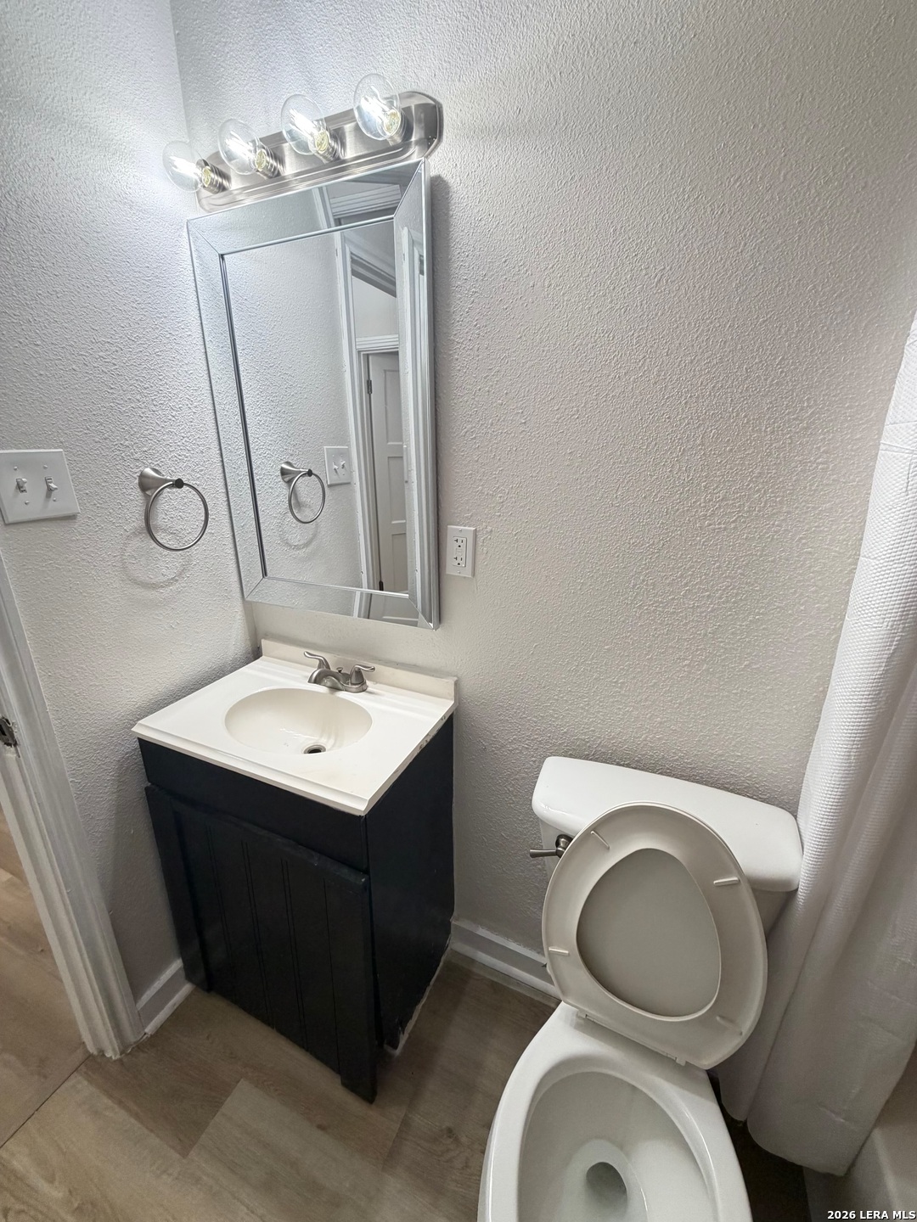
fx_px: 494
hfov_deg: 85.7
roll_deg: +0.2
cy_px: 611
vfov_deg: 102.1
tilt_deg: -18.1
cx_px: 458
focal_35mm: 14
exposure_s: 1/60
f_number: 2.2
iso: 200
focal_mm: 2.22
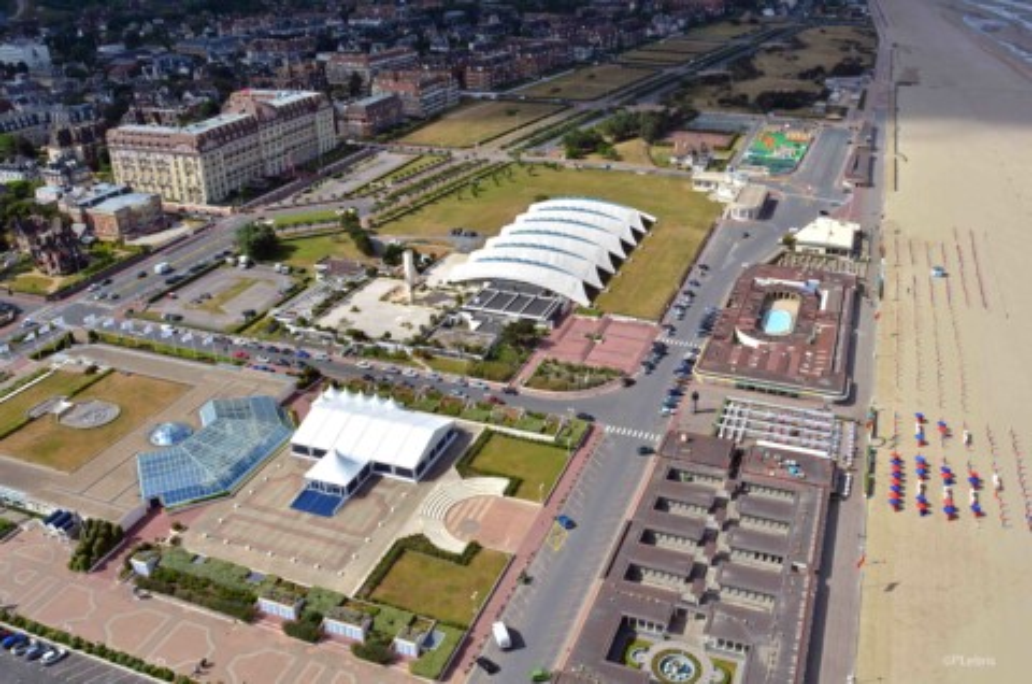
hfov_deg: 62.0
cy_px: 342
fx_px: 858
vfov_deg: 43.4
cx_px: 516
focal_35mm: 30
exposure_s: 1/1000
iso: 400
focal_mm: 20
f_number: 11
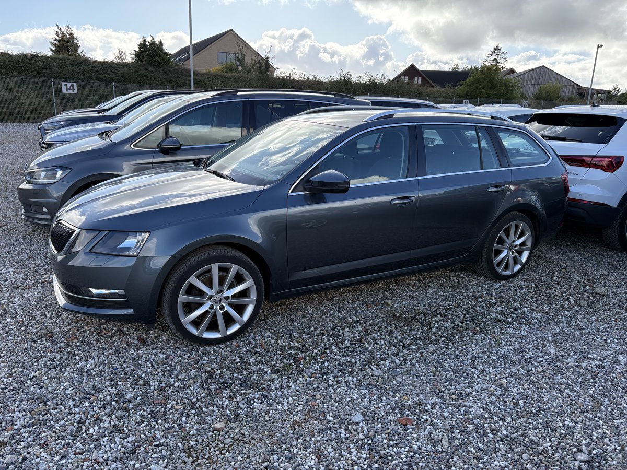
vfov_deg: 53.1
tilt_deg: -11.6
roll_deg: +0.3
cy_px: 235
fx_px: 471
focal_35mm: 26
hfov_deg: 67.3
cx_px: 314
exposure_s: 1/1337
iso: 64
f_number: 1.6
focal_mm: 5.96
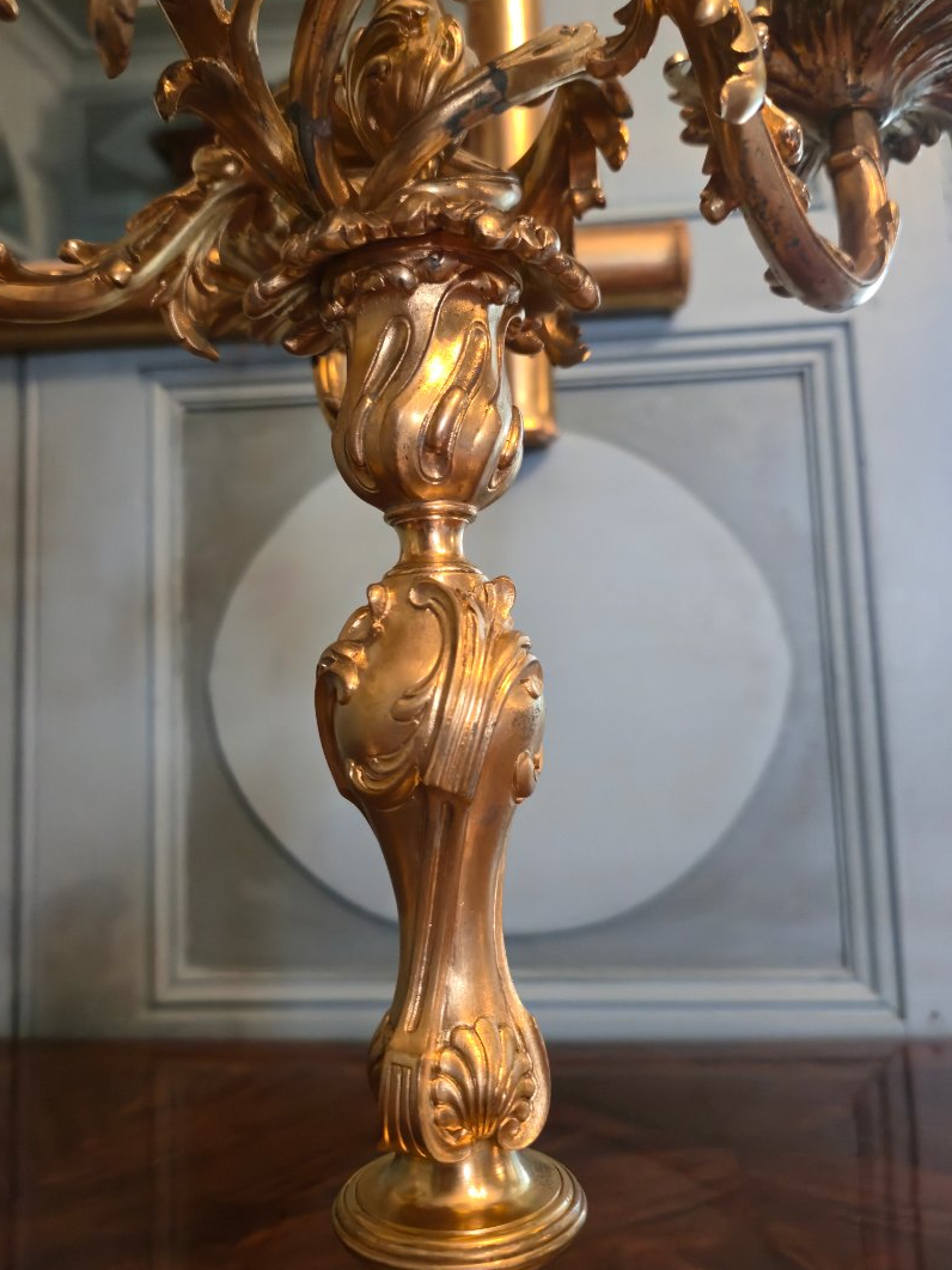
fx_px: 954
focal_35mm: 26
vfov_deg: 67.2
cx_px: 447
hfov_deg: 53.0
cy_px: 591
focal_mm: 5.4
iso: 640
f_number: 1.8
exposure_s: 1/33.3
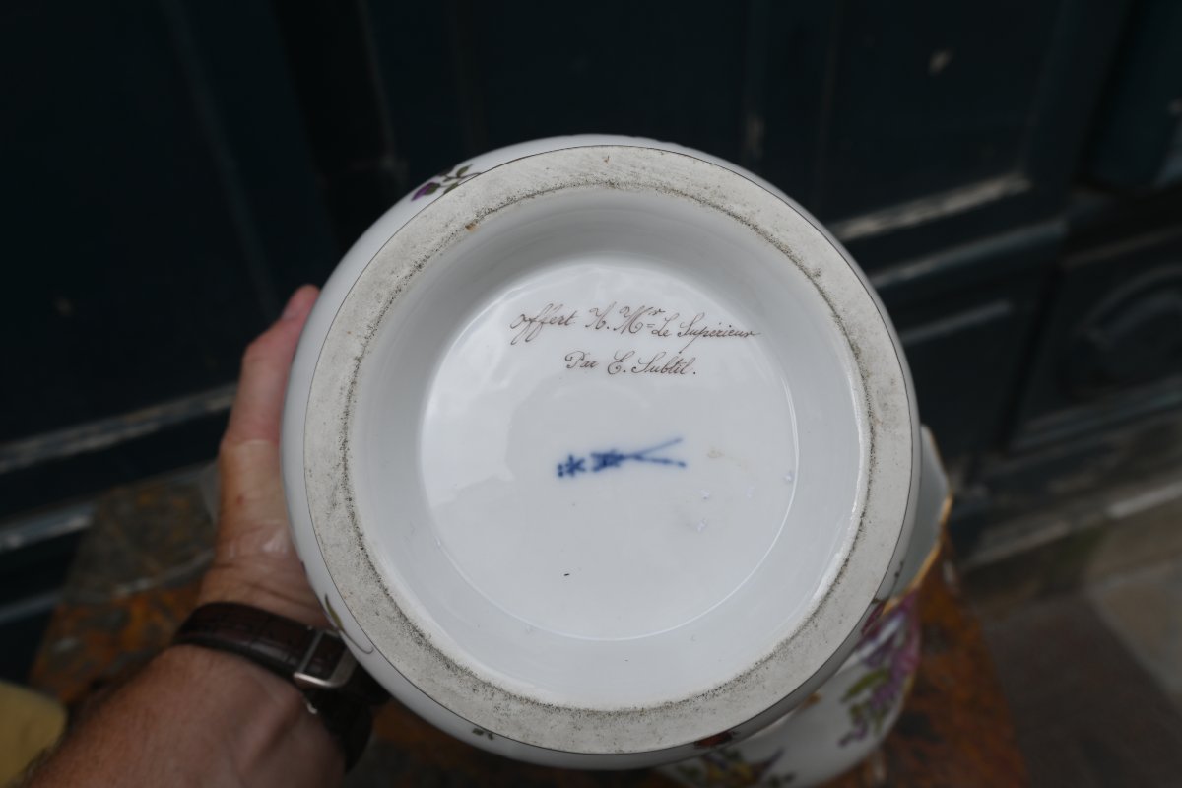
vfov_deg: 40.0
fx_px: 1083
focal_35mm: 33
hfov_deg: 57.2
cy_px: 394
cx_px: 591
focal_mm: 22
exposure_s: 1/320
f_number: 6.3
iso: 100
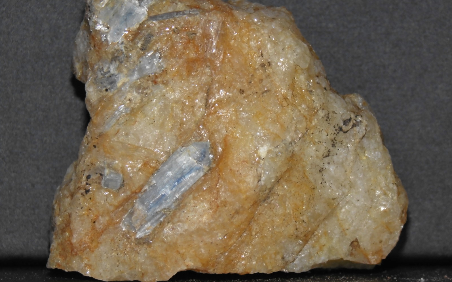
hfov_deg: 9.0
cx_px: 225
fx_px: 2858
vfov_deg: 5.7
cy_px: 121
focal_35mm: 232
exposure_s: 1/160
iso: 100
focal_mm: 40.1
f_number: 5.6
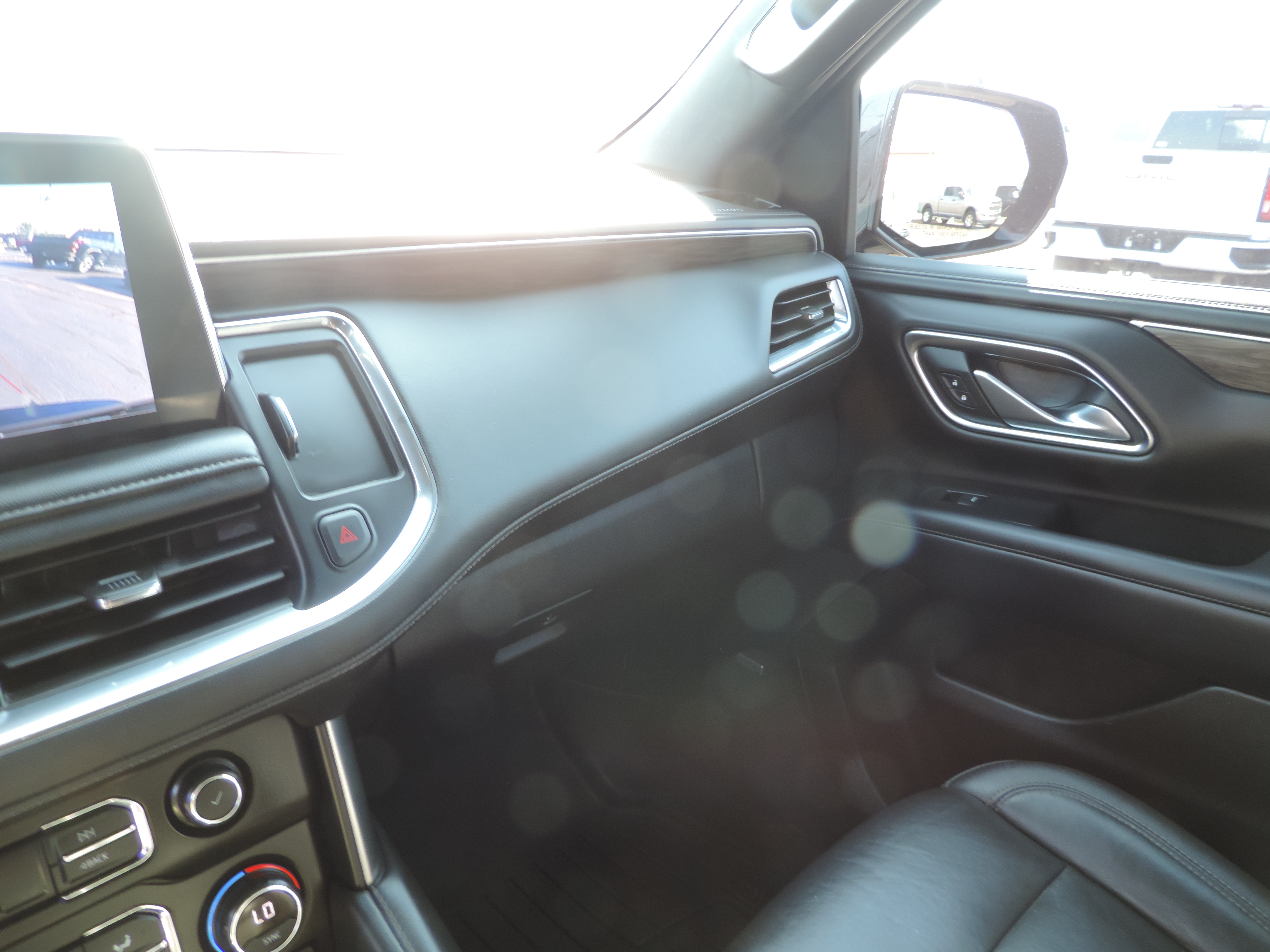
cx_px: 635
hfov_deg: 71.6
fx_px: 881
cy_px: 476
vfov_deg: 56.8
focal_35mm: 24
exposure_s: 1/30
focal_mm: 4.3
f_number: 3
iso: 160
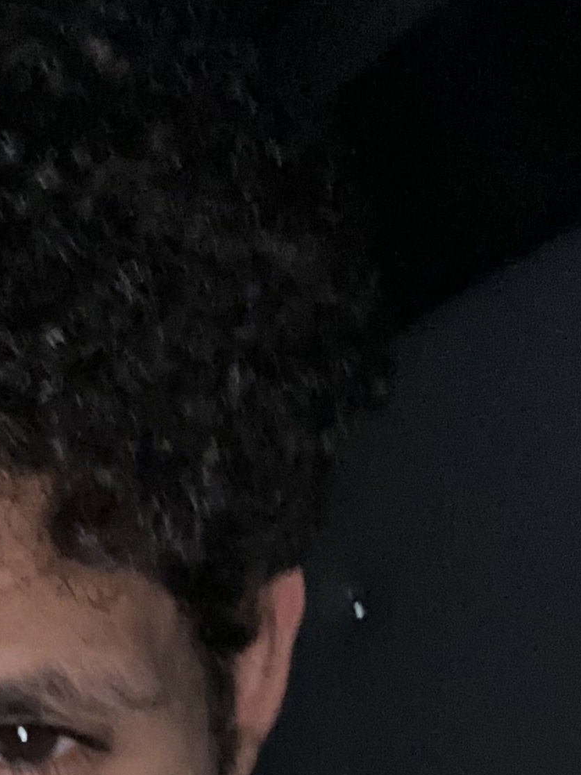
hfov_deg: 17.0
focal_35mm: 83
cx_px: -106
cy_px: 723
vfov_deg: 22.9
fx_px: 1857
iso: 320
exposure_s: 1/24
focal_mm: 2.69
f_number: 1.9
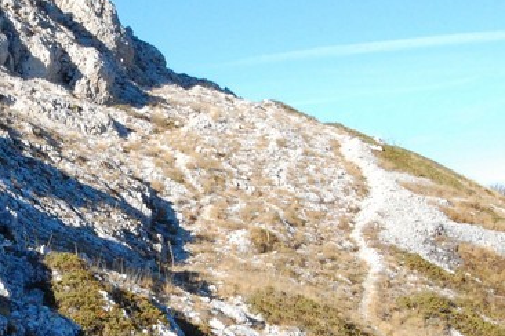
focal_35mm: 96
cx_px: 68
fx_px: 1347
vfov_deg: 14.2
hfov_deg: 20.9
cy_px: 209
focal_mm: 26
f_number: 25
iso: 1600
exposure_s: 1/250
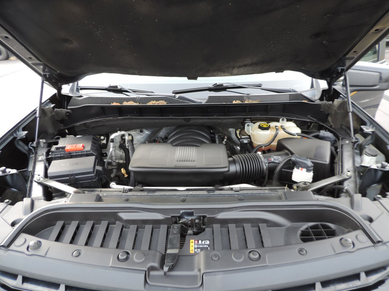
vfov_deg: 56.8
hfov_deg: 71.6
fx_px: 270
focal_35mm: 24
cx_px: 194
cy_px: 146
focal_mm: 4.3
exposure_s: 1/30
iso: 140
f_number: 3
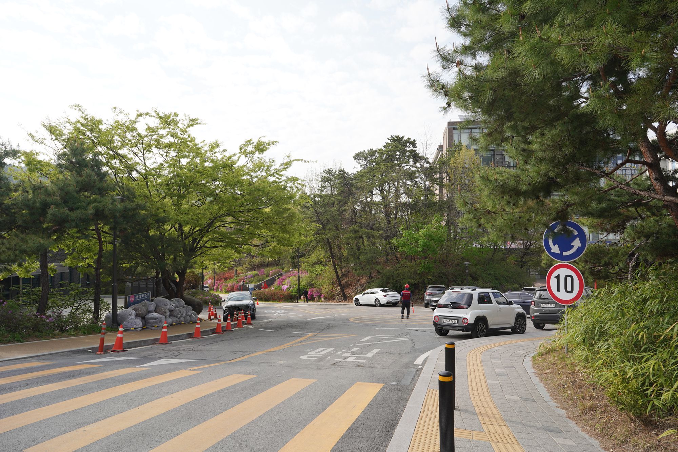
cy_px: 226
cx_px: 339
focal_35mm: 24
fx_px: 452
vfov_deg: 53.1
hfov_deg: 73.7
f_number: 11
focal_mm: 24
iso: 100
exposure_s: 1/100
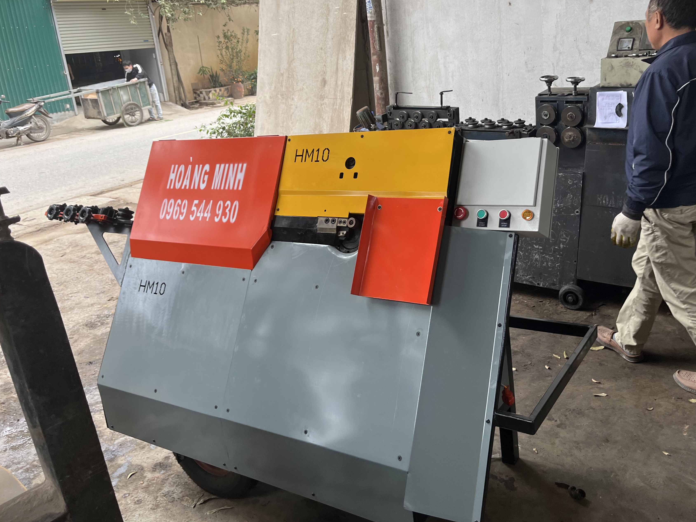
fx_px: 623
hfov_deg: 58.1
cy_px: 216
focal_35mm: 31
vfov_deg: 45.3
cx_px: 395
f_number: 1.6
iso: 50
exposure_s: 1/122
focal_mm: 5.1
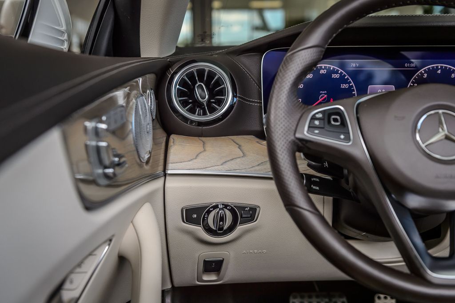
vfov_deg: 30.3
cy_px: 152
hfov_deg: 44.3
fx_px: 560
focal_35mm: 44
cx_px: 228
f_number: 4
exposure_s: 1/1250
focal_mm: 44
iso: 400
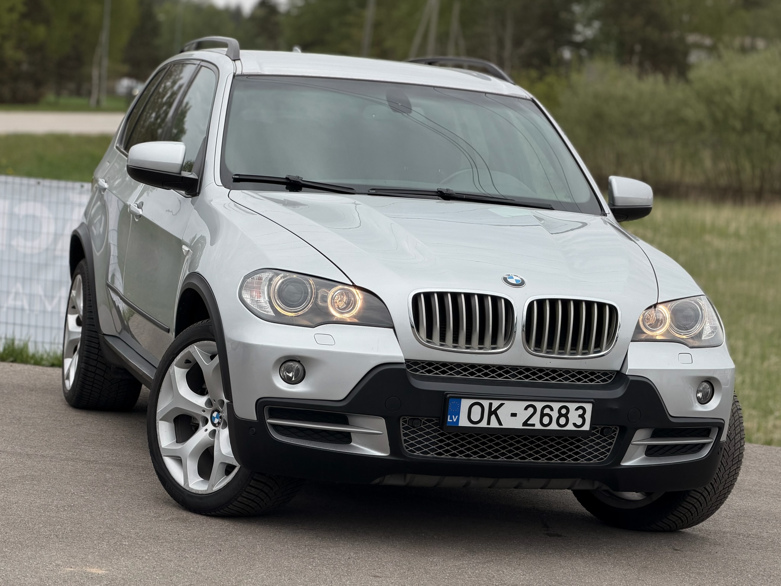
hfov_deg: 19.6
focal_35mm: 100
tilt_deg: -3.8
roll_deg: -0.1
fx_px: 2256
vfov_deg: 14.8
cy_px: 293
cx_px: 390
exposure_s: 1/638
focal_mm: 16.89
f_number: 2.8
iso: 50
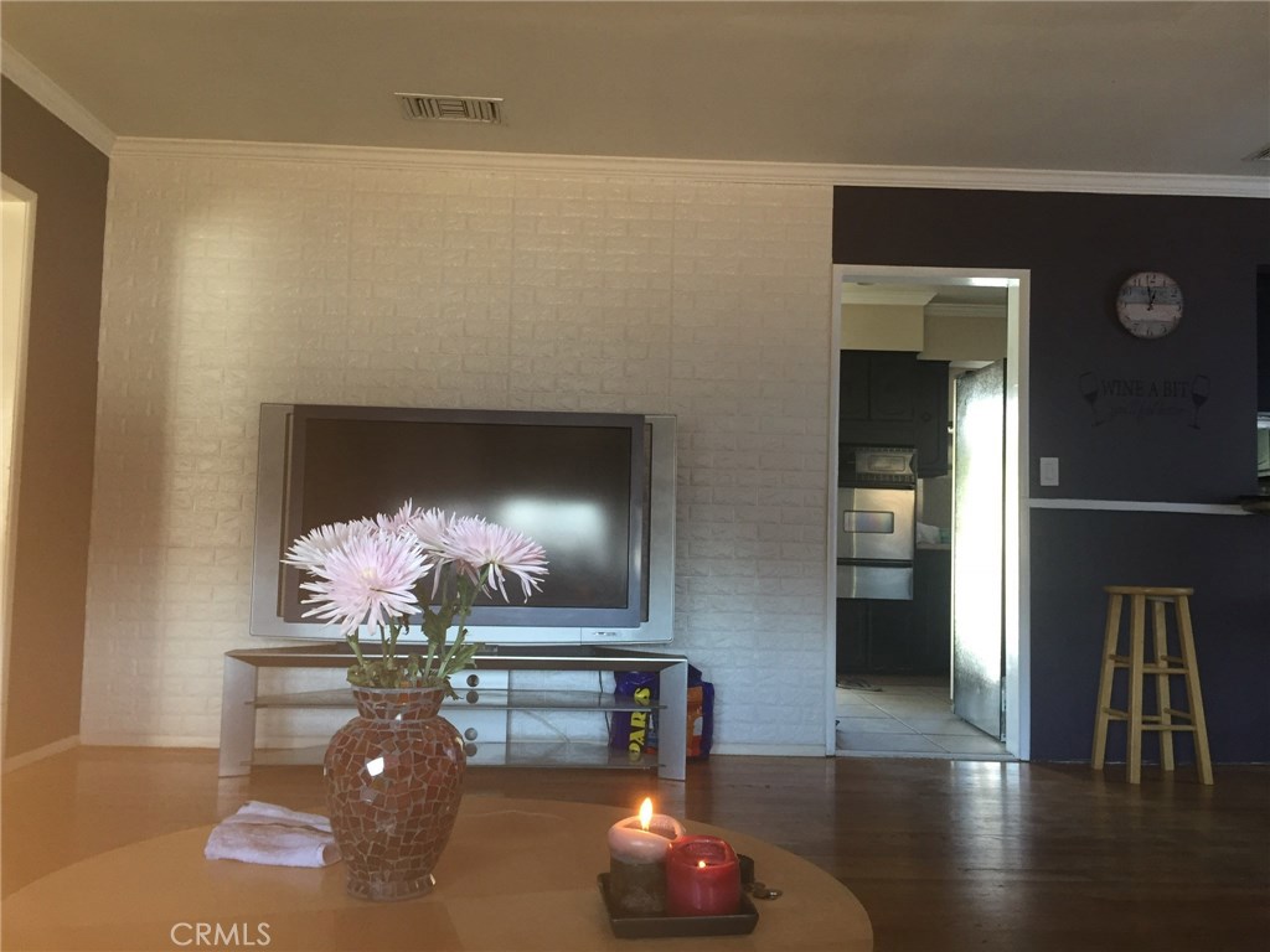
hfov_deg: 61.7
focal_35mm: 29
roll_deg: -1.4
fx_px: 1064
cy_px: 476
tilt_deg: +3.5
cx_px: 635
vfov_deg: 48.2
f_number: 2.2
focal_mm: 4.15
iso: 100
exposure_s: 1/30
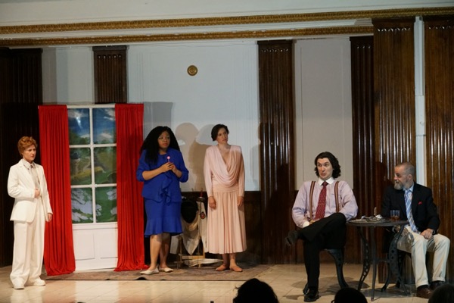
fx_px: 1116
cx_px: 227
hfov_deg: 23.0
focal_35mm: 88
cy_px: 152
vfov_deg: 15.4
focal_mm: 59
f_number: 5.6
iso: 6400
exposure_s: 1/160
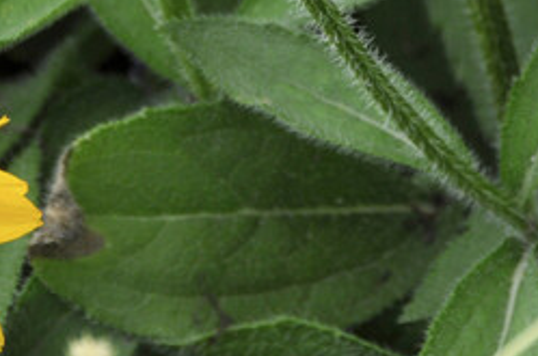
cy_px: -302
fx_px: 7368
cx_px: 255
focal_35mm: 494
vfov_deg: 2.8
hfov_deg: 4.2
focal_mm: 80
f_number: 8
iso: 400
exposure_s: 1/200
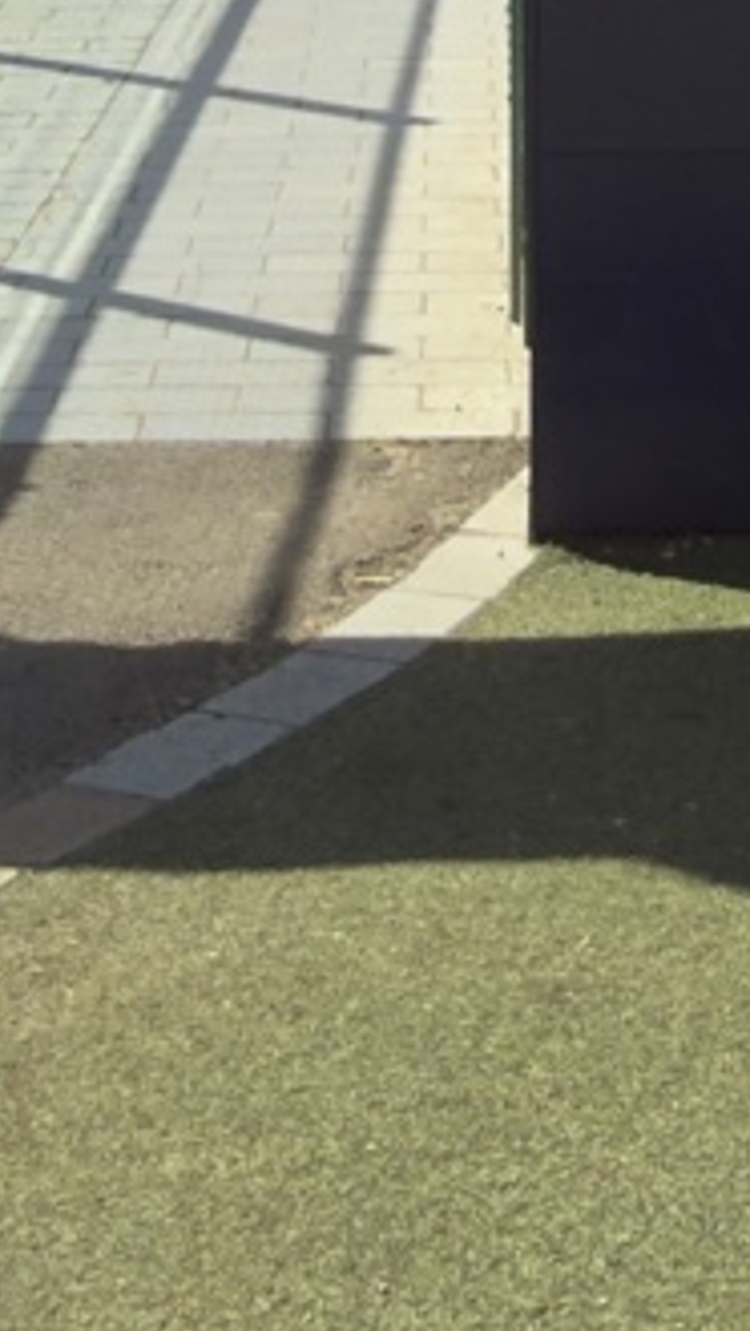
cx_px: 411
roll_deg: +1.0
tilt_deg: -0.7
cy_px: -609
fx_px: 3918
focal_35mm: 111
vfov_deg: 17.5
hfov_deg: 10.9
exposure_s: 1/443
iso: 20
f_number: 2.2
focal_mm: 2.22
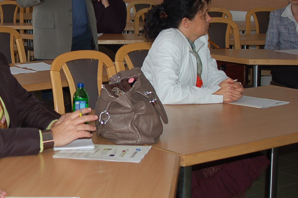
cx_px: 37
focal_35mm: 93
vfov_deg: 14.7
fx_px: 768
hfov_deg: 21.5
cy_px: 67
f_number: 4
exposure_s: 1/60
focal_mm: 35
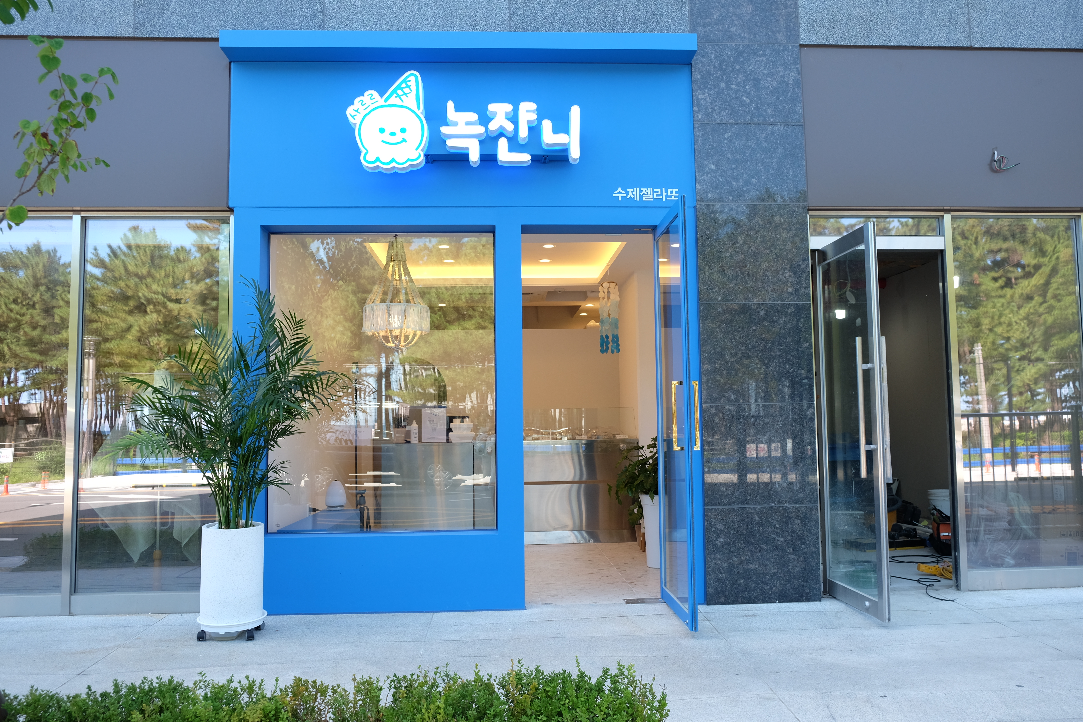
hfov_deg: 65.5
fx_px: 842
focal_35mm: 28
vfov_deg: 46.4
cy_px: 361
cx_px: 542
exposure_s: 1/250
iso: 400
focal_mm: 18.8
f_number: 4
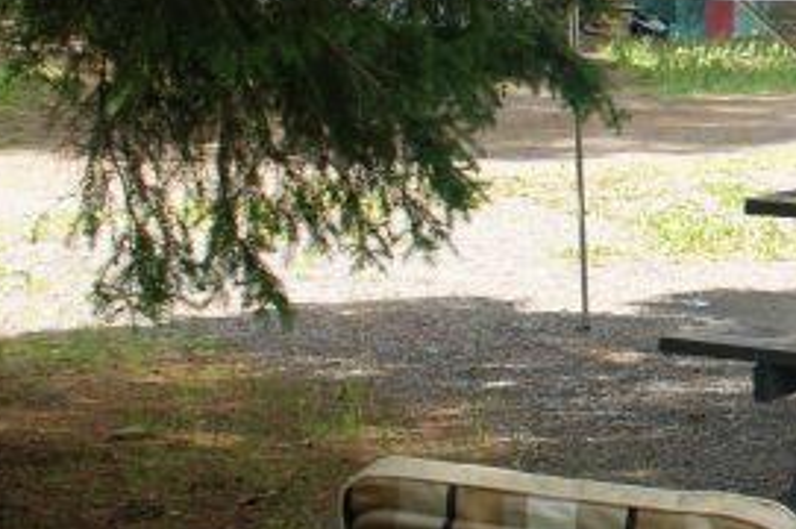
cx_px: 1175
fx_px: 3003
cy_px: 154
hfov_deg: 14.2
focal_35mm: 136
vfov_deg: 10.0
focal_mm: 24
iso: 100
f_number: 6.3
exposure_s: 1/60
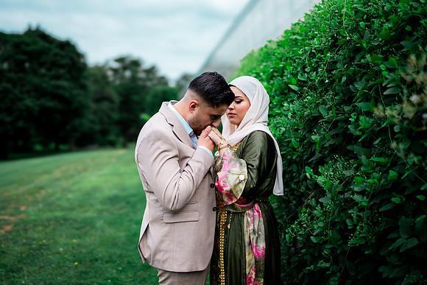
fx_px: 445
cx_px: 214
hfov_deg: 51.2
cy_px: 142
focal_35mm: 38
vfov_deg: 35.5
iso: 200
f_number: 1.3
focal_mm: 35
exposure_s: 1/8000
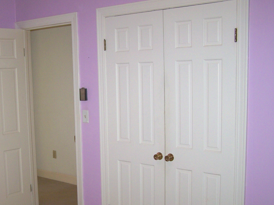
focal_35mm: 52
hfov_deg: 36.4
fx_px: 412
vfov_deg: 27.9
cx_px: 91
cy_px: 135
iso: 80
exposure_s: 1/60
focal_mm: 6.3
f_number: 2.8
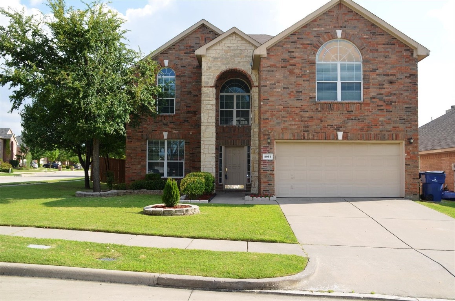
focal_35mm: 33
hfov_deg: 57.3
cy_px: 150
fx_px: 416
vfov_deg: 39.8
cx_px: 228
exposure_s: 1/200
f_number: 8
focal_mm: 22
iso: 100
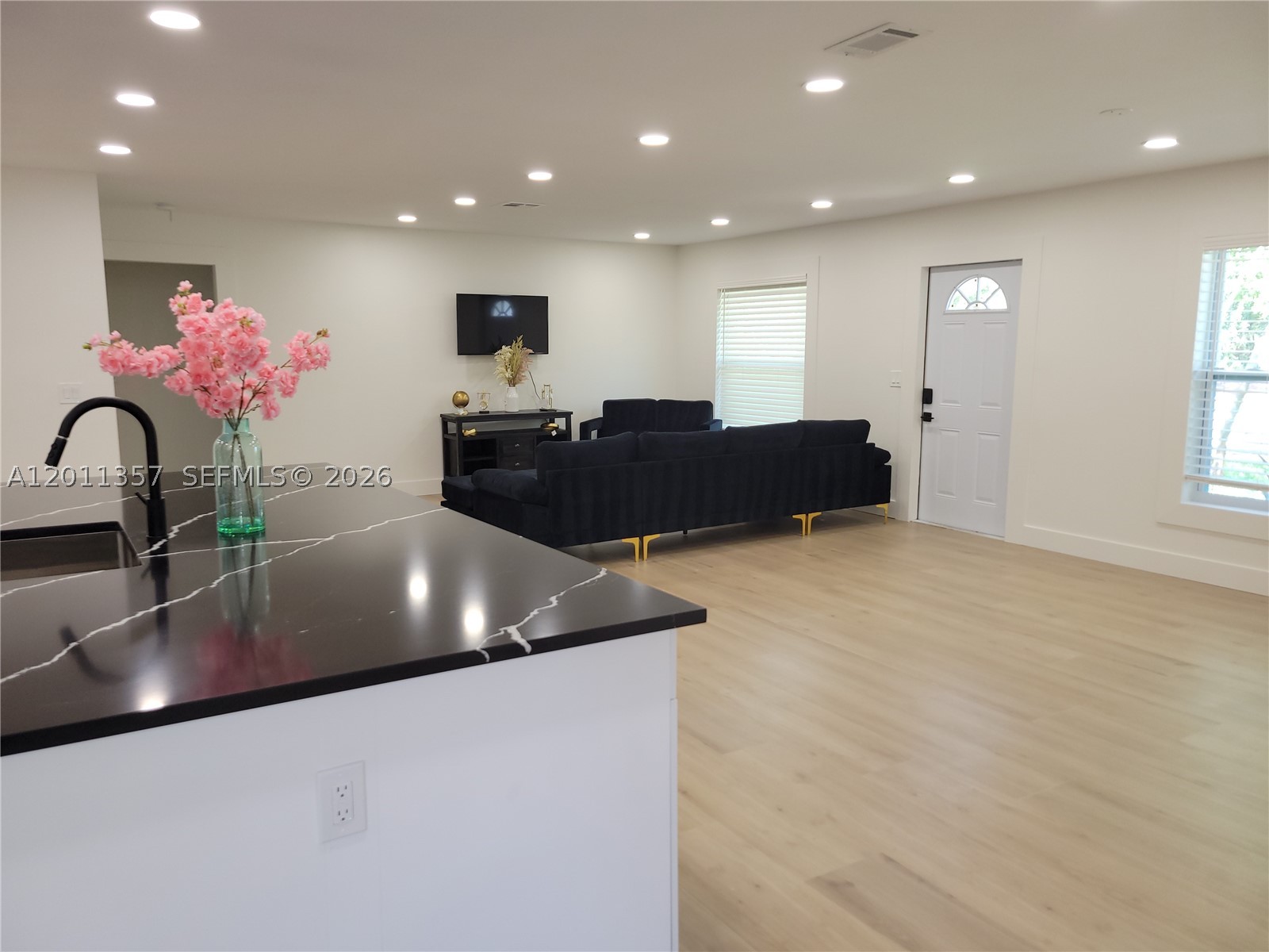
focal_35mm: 26
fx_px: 953
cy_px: 476
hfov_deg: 67.3
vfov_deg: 53.1
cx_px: 634
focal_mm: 5.4
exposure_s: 1/60
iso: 80
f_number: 1.8
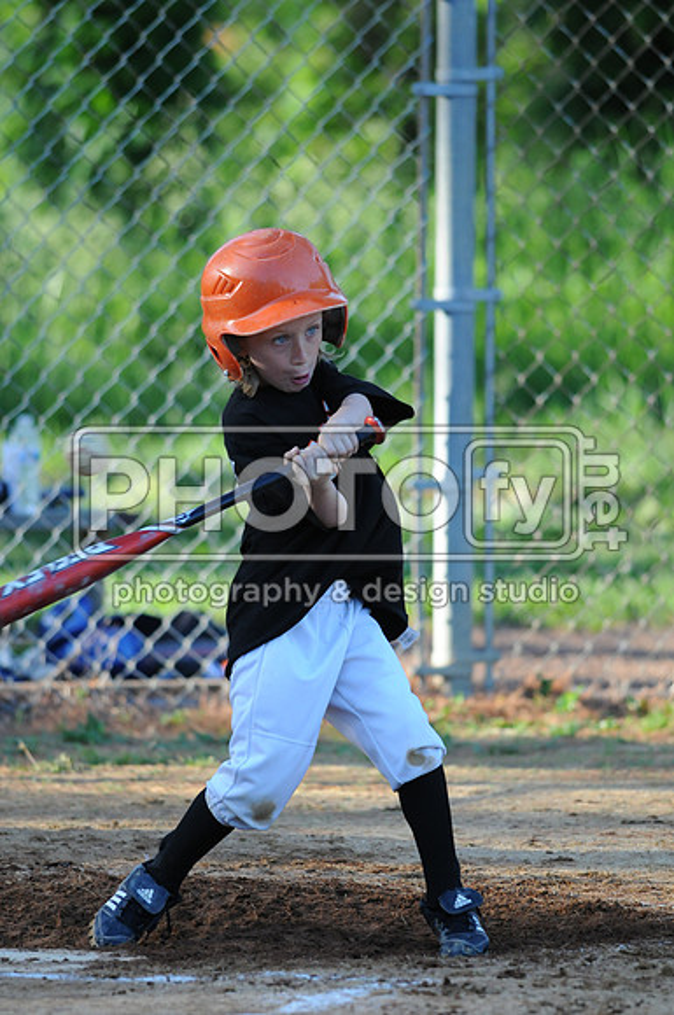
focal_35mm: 450
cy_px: 508
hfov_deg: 3.0
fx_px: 12674
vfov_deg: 4.6
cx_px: 337
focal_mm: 300
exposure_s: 1/1000
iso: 800
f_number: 4
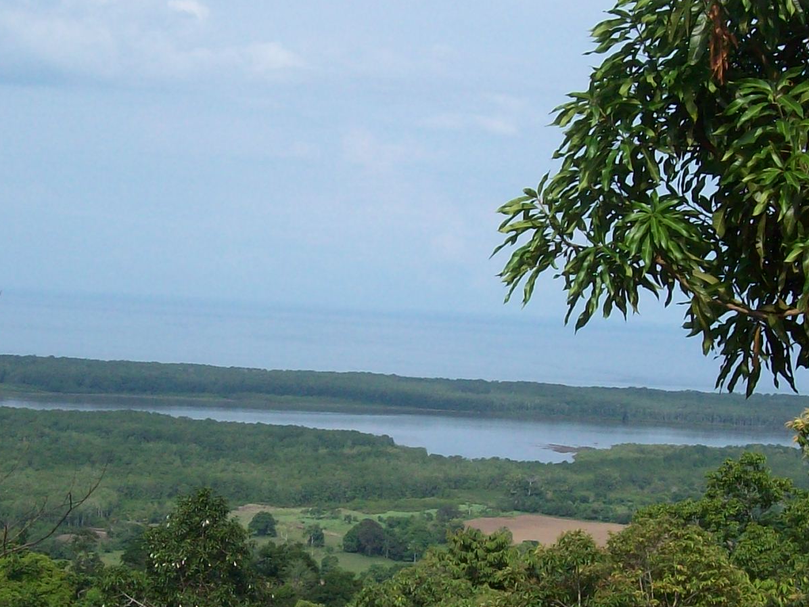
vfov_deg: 18.9
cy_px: 320
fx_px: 1823
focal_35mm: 78
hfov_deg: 25.0
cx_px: 415
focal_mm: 6
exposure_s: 1/758
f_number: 4.8
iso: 80
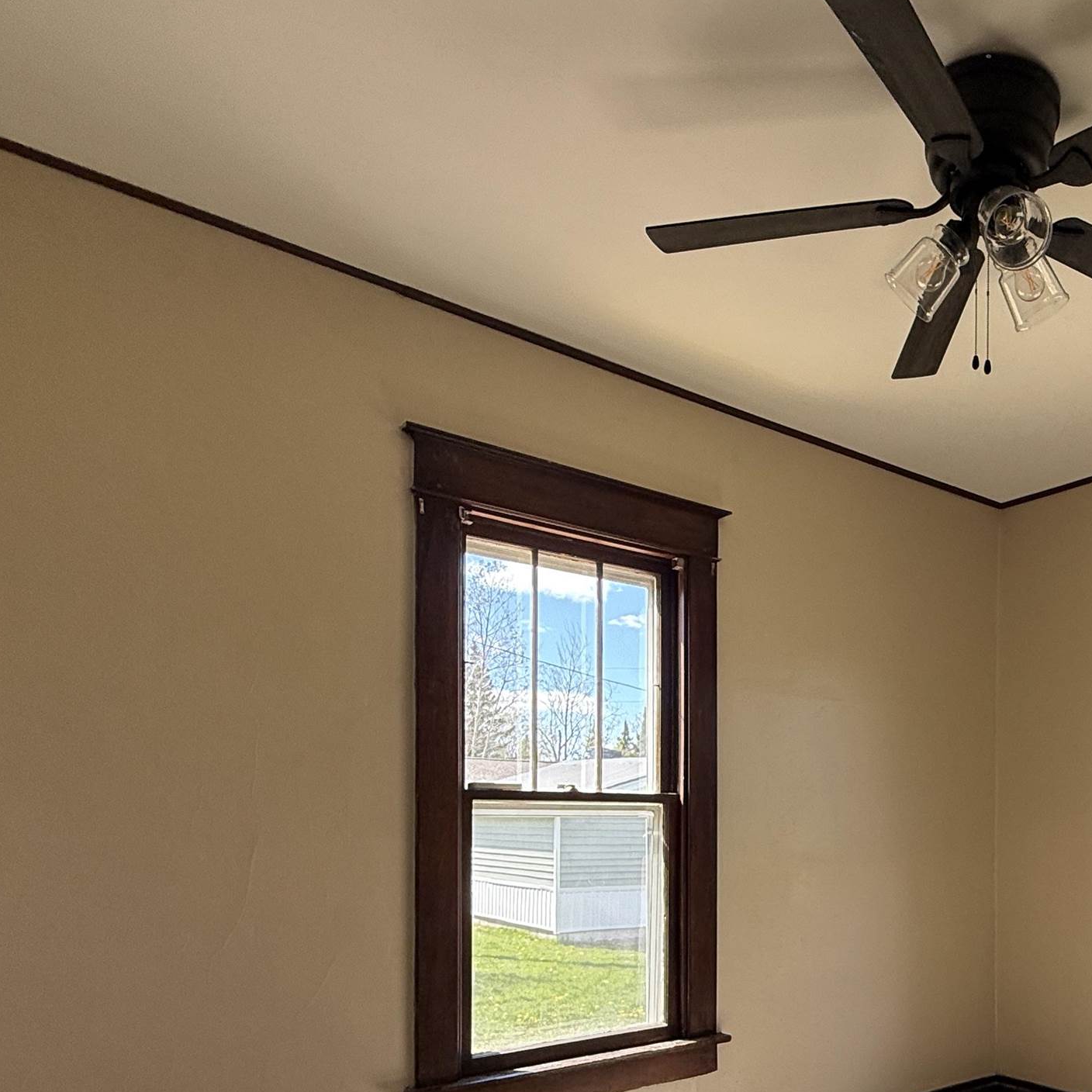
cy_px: 824
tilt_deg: -0.1
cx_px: 897
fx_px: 964
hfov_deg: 54.4
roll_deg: -0.8
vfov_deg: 56.1
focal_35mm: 27
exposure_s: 1/172
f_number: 2.2
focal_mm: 2.22
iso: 64
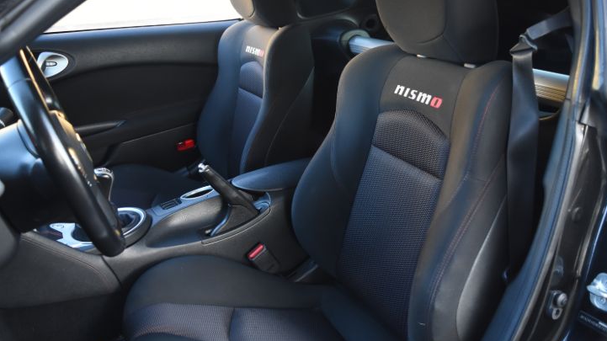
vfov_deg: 33.6
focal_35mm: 35
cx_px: 306
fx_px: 563
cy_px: 150
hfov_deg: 56.6
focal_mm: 22
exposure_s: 1/100
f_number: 5
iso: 1600
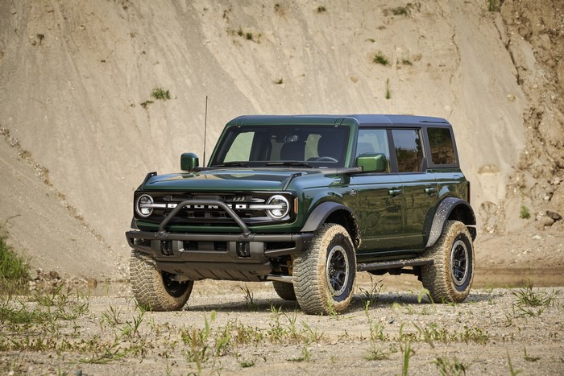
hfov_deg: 12.8
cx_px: 282
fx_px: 2507
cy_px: 188
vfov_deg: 8.6
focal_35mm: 160
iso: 100
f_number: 8
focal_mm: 160
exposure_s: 1/80
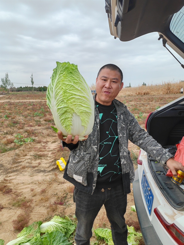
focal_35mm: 27
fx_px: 191
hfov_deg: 51.3
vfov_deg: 65.3
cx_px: 92
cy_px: 122
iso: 125
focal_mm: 6.12
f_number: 1.9
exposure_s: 1/100
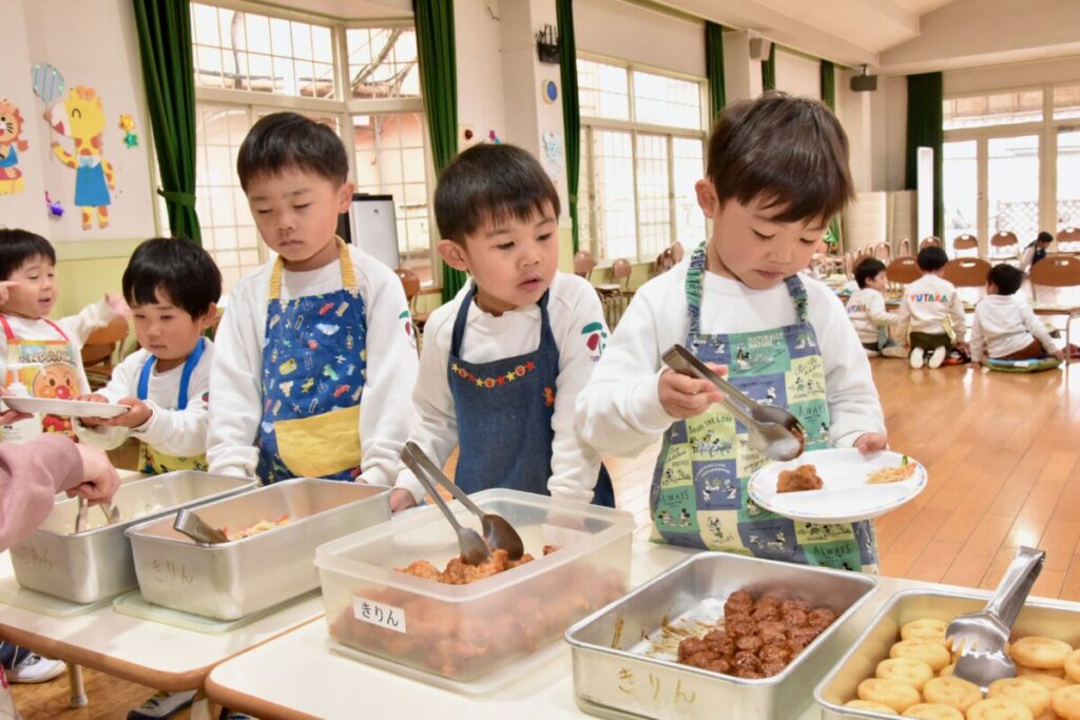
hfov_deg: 55.8
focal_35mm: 34
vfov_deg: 38.9
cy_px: 360
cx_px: 540
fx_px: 1020
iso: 6400
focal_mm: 34
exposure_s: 1/125
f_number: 11
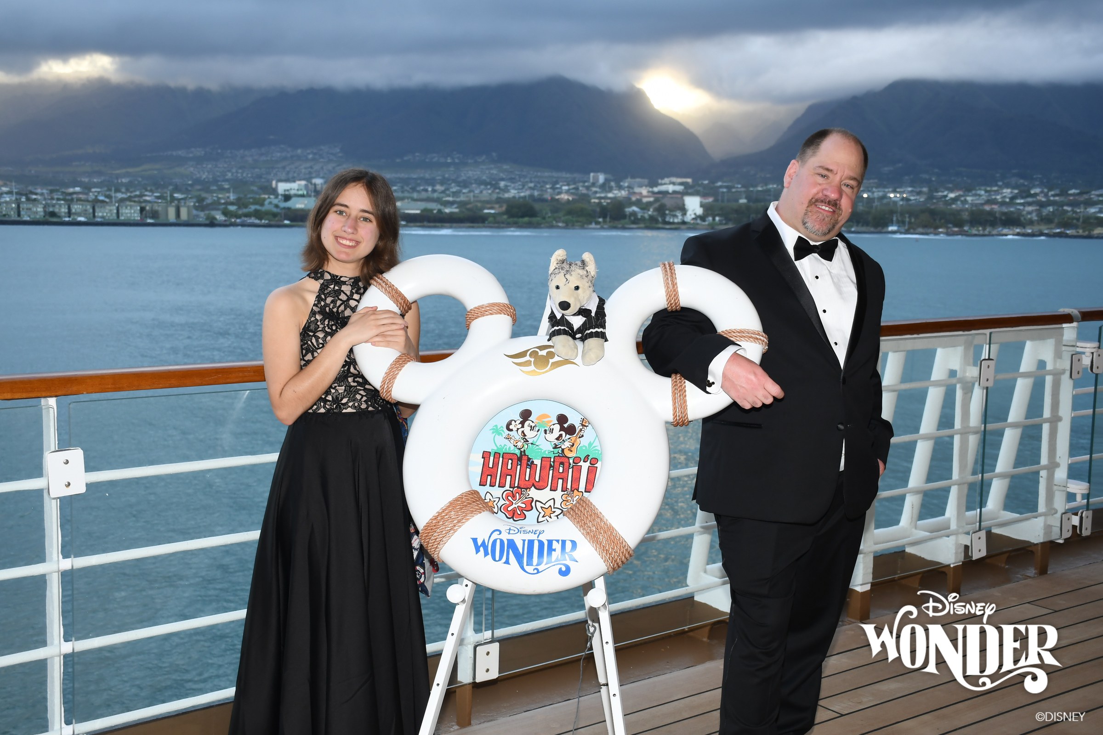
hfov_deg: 48.5
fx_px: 1225
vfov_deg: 33.4
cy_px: 368
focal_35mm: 40
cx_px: 552
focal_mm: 27
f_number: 5.6
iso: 320
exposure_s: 1/125
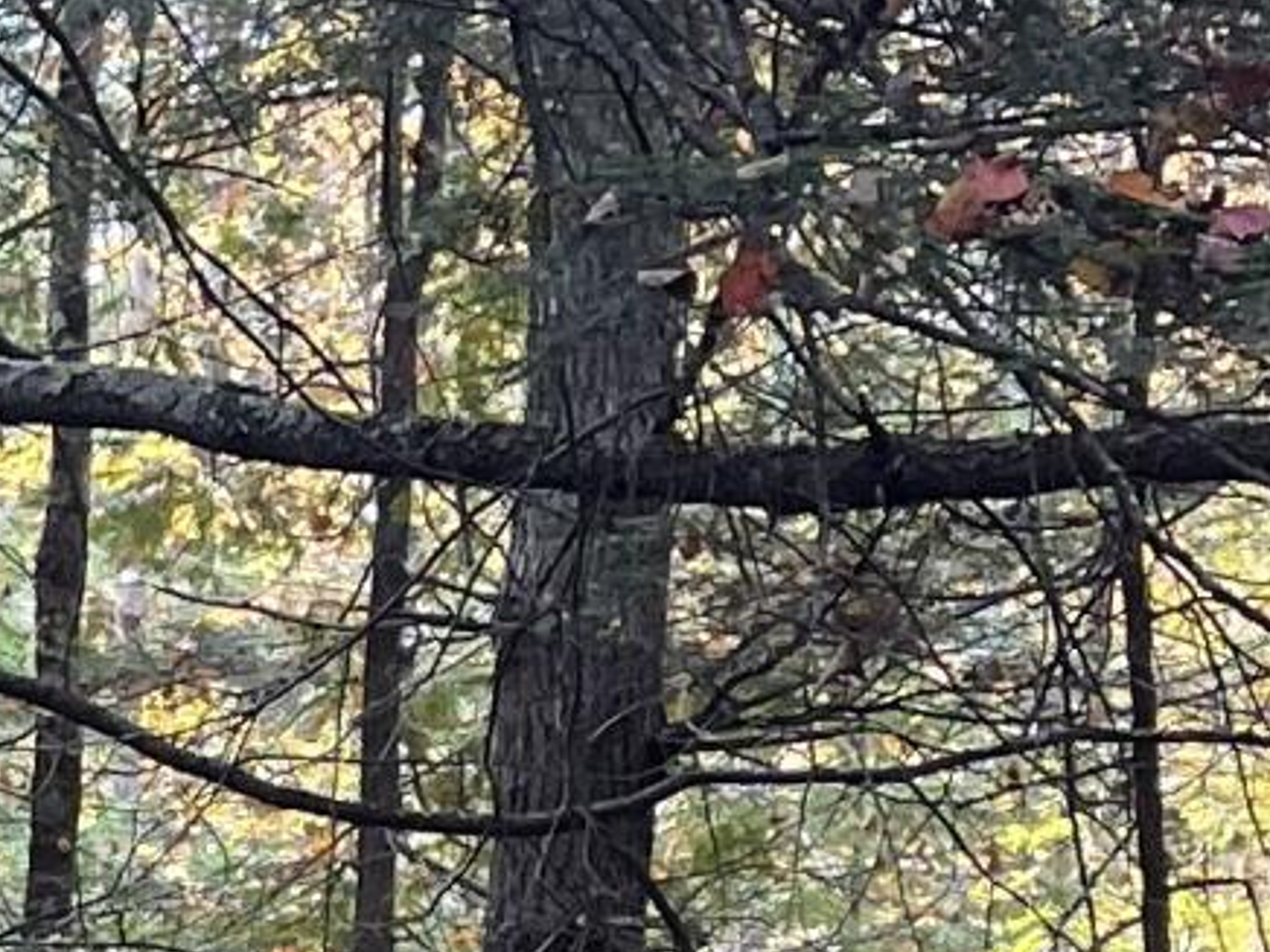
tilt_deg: -6.7
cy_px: 2265
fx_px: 6567
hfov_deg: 10.6
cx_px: -650
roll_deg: -1.2
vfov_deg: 7.7
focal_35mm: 179
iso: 125
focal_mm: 5.1
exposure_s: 1/105
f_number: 1.6
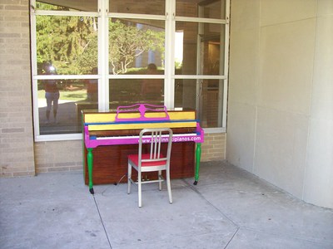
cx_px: 166
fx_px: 346
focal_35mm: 36
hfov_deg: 51.4
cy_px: 124
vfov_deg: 39.7
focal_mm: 6
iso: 140
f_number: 2.7
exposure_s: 1/64
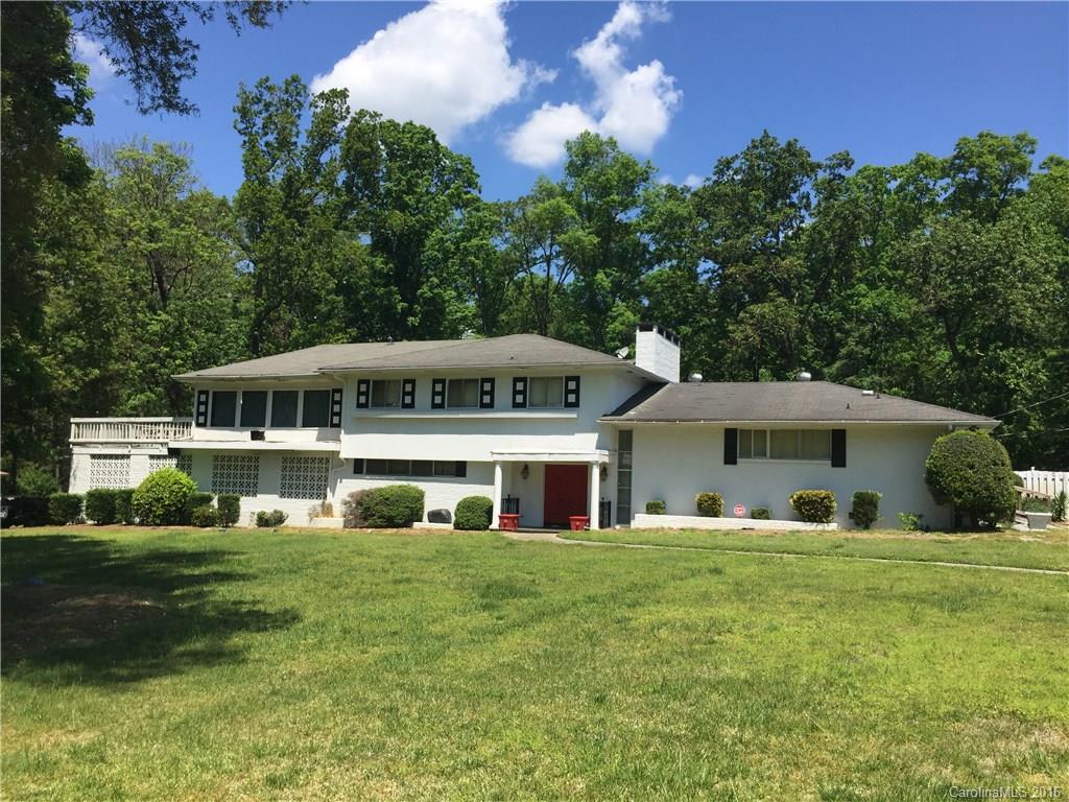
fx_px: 896
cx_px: 534
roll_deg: -2.8
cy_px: 401
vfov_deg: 48.2
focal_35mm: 29
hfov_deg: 61.7
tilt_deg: +2.9
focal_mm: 4.15
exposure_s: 1/1799
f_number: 2.2
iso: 32
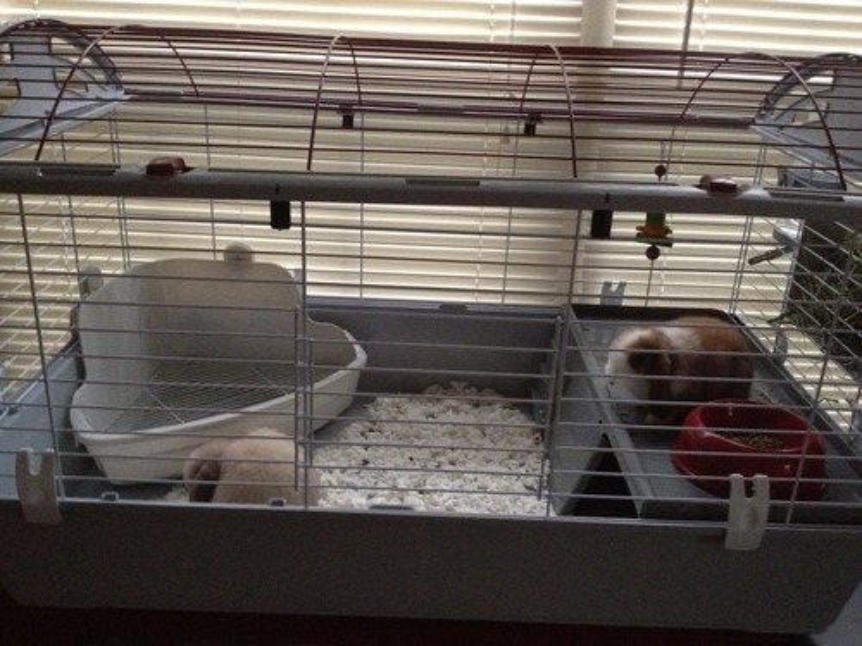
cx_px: 431
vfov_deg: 40.7
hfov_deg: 52.6
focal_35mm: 35
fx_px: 872
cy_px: 323
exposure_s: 1/15
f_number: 2.4
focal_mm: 4.28
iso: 640
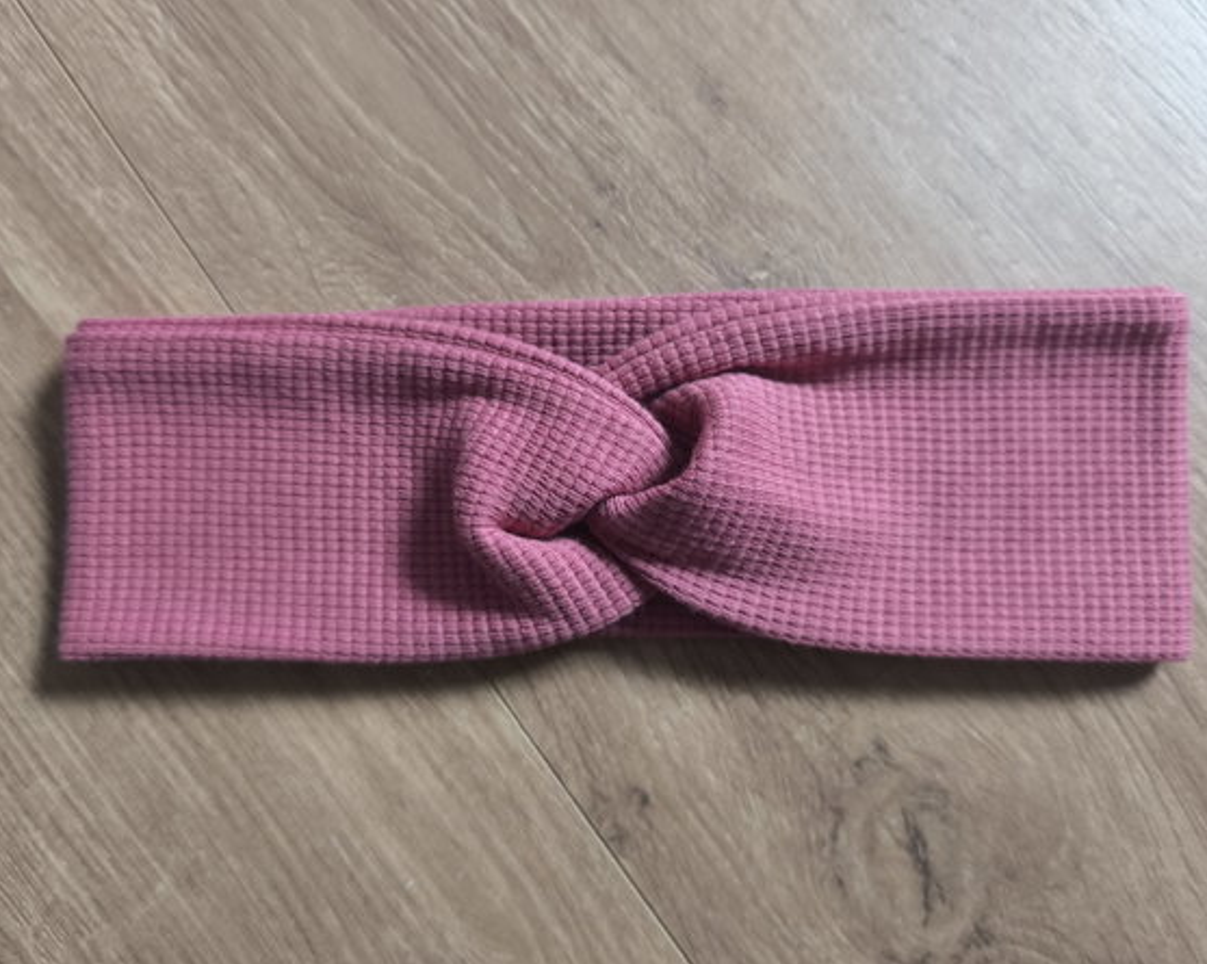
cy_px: 467
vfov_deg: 56.7
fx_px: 893
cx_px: 620
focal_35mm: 25
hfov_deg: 68.1
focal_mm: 6.57
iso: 800
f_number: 1.6
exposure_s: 1/50
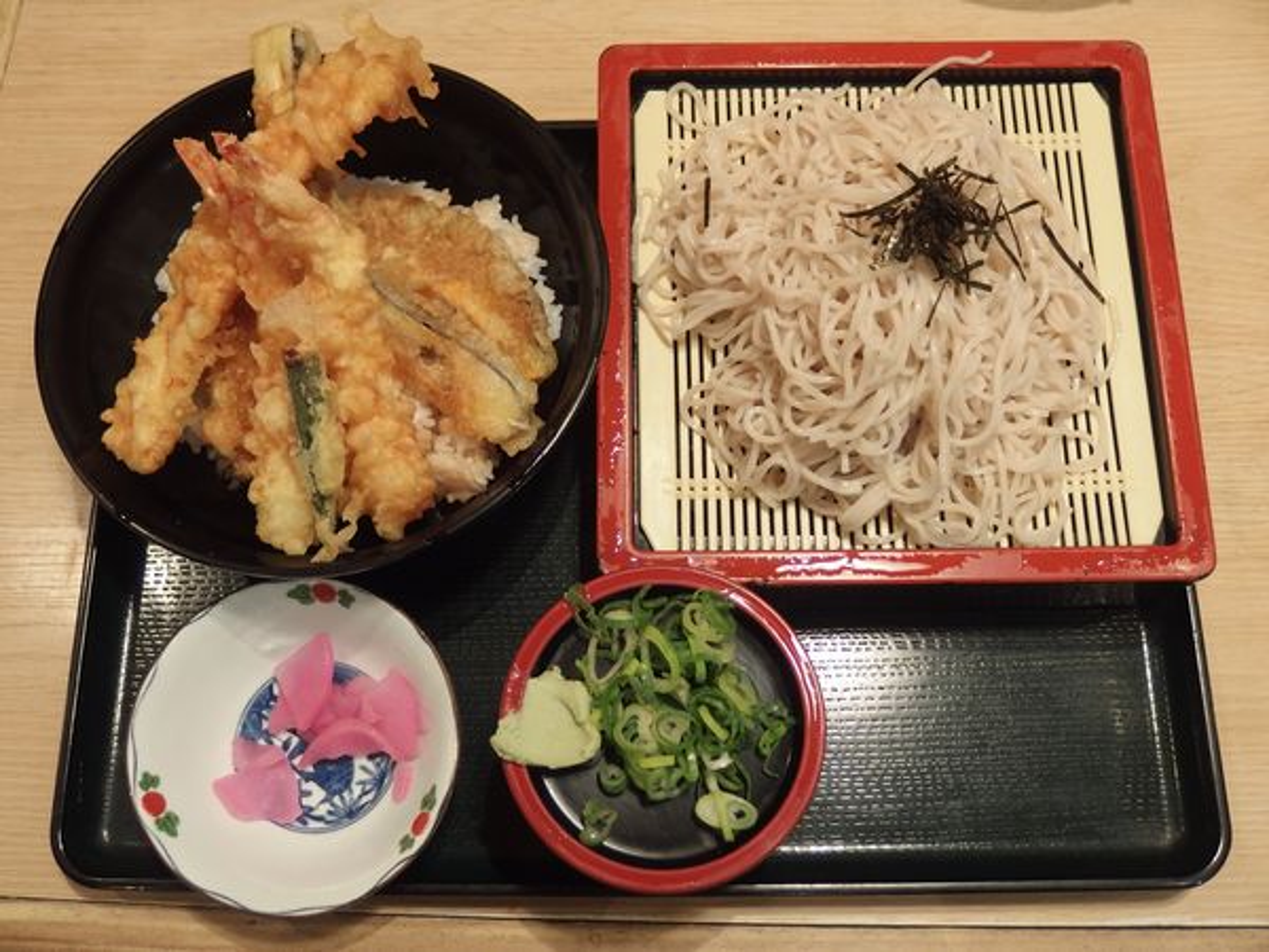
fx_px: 1283
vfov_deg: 40.7
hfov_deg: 52.6
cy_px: 476
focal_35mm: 35
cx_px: 634
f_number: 2
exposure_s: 1/50
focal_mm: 6.2
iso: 200
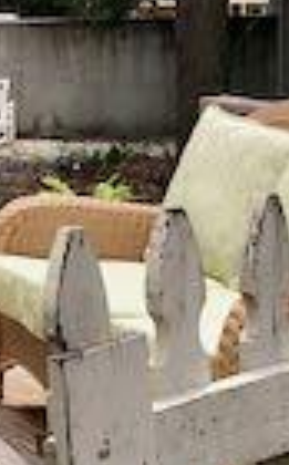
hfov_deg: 9.4
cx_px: -130
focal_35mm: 136
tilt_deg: -6.8
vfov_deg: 15.4
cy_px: 242
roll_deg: +0.2
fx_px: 1721
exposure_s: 1/1333
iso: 20
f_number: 1.8
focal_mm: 4
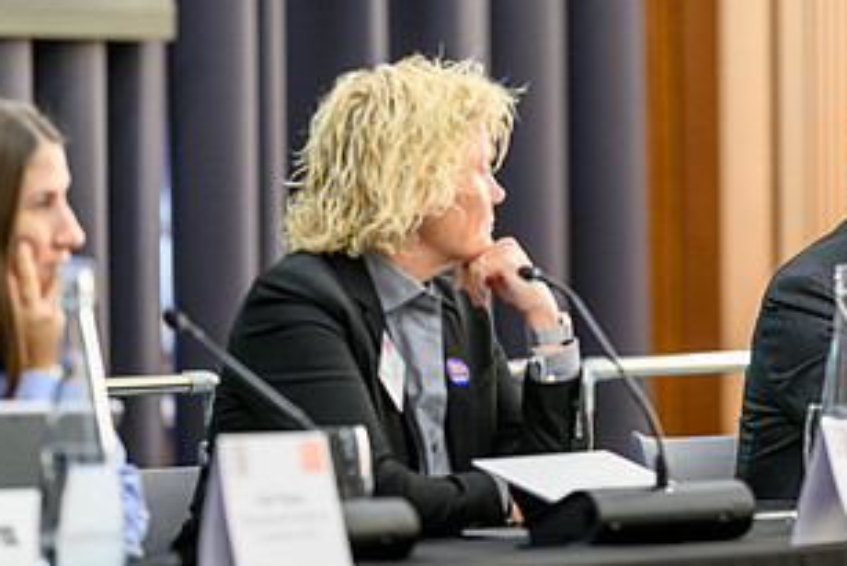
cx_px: 607
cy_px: 170
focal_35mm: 265
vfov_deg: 5.2
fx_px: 6237
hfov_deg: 7.8
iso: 1400
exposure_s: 1/250
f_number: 1.8
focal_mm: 135
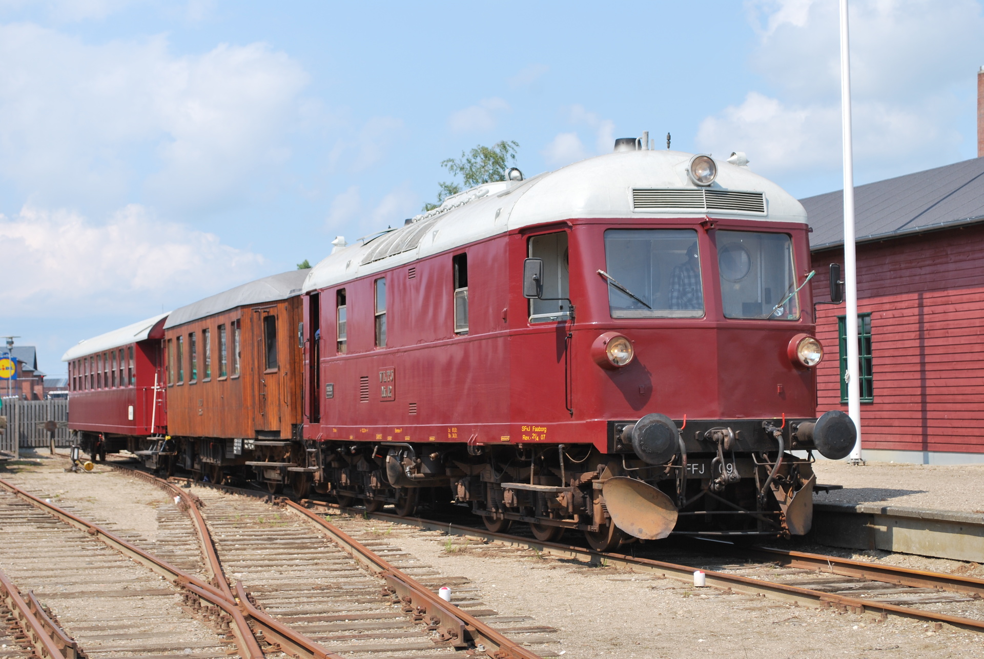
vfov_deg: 19.8
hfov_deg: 29.2
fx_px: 1888
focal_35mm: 69
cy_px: 330
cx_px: 492
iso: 100
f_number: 8
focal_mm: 46
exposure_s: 1/250
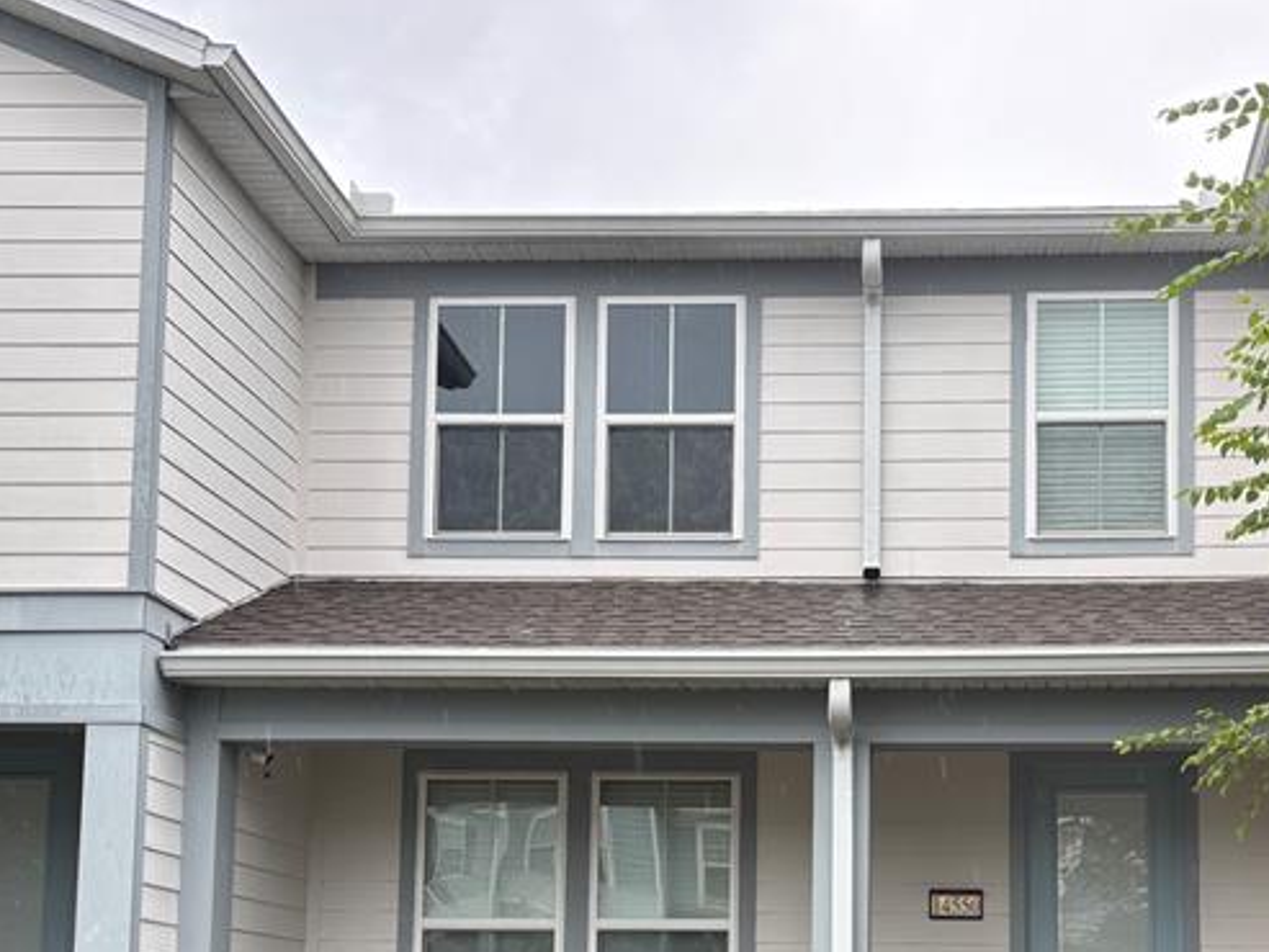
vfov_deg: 26.2
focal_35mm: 54
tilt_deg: +5.9
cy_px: 839
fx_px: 1980
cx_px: 880
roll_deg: -0.6
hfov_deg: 35.1
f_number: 1.6
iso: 50
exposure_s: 1/268
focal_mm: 5.96
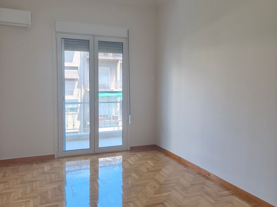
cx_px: 138
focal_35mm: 23
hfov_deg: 73.9
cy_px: 104
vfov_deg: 58.9
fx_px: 184
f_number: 1.62
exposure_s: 1/100
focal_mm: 6.45
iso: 320
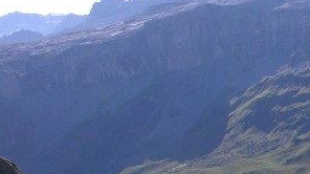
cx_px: 482
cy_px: 173
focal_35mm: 132
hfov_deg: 15.0
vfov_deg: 9.1
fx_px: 1084
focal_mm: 8.9
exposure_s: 1/184
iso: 50
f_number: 6.3
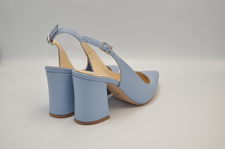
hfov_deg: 35.1
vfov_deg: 23.7
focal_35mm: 57
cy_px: 74
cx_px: 112
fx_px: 356
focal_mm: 38
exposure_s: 1/100
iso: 100
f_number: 4.8
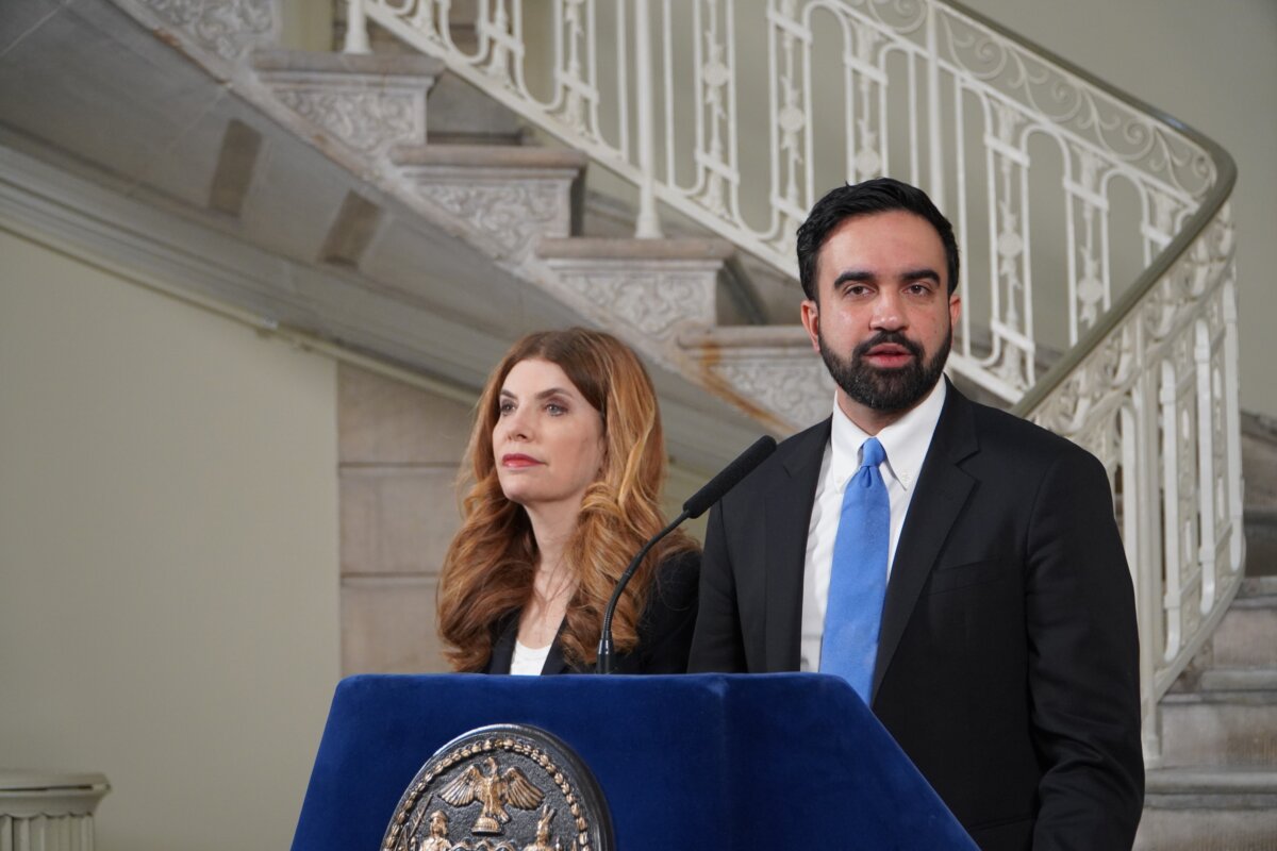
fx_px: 3033
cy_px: 426
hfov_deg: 23.8
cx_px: 638
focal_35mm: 86
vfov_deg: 16.0
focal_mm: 57
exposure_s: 1/160
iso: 1250
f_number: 4
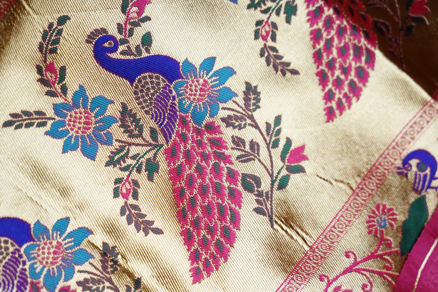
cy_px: 146
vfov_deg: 13.0
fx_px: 1277
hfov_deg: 19.5
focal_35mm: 105
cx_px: 219
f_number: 4
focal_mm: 105
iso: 2000
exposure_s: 1/320
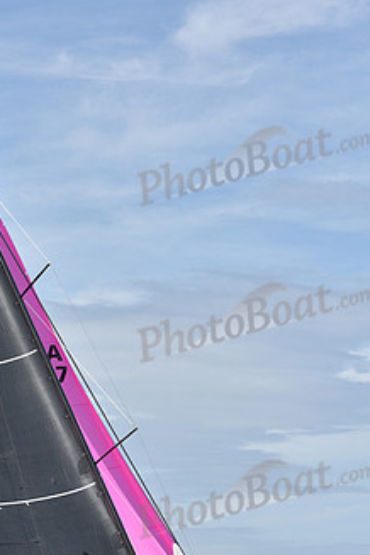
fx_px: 1912
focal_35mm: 124
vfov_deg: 16.4
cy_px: 431
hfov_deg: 11.0
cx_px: 50
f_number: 7.1
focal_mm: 70
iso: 200
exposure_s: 1/1250
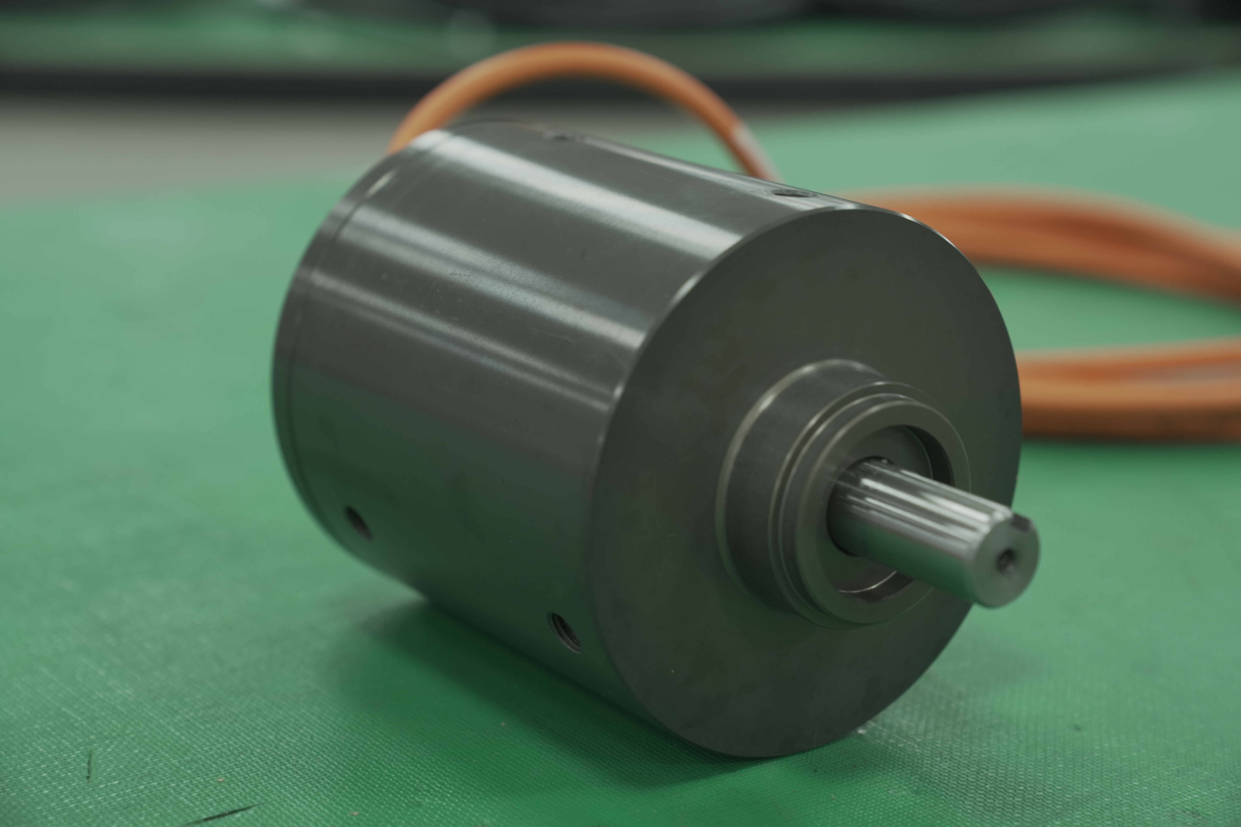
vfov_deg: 19.5
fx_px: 2413
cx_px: 620
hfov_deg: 28.8
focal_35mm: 70
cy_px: 414
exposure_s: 1/40
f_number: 5
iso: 640
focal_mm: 70
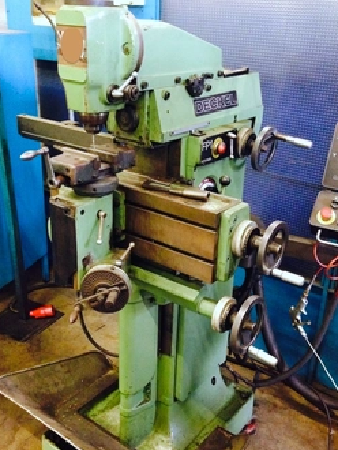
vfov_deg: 46.7
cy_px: 237
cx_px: 169
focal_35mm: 40
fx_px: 520
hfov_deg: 36.0
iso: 500
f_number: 2.4
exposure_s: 1/15
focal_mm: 4.12
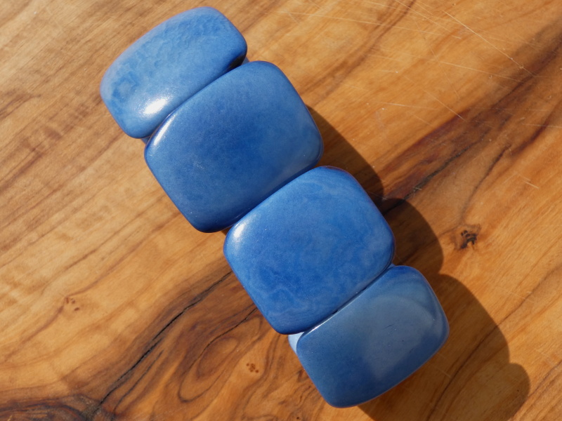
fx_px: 503
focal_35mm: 31
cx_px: 281
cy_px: 210
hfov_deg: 58.4
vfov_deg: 45.4
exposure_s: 1/800
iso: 80
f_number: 3.3
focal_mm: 5.5
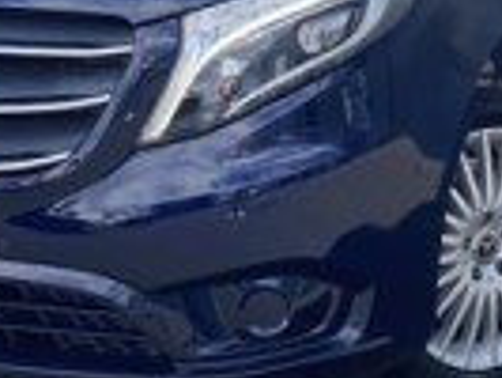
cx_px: 366
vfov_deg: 11.3
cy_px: -219
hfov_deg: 15.7
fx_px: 1814
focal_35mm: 125
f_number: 1.8
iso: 32
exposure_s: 1/678
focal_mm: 4.25
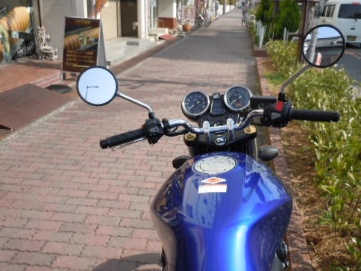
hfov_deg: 50.0
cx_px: 204
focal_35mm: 37
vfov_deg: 38.6
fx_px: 386
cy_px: 144
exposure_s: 1/500
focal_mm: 5
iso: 100
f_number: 3.7
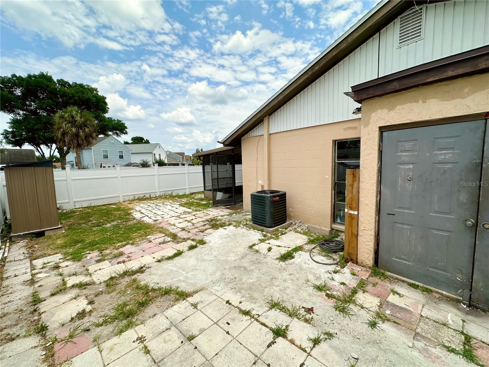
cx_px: 244
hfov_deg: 102.1
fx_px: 198
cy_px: 184
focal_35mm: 14
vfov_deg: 85.7
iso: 40
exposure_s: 1/3040
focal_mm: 2.22
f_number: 2.2
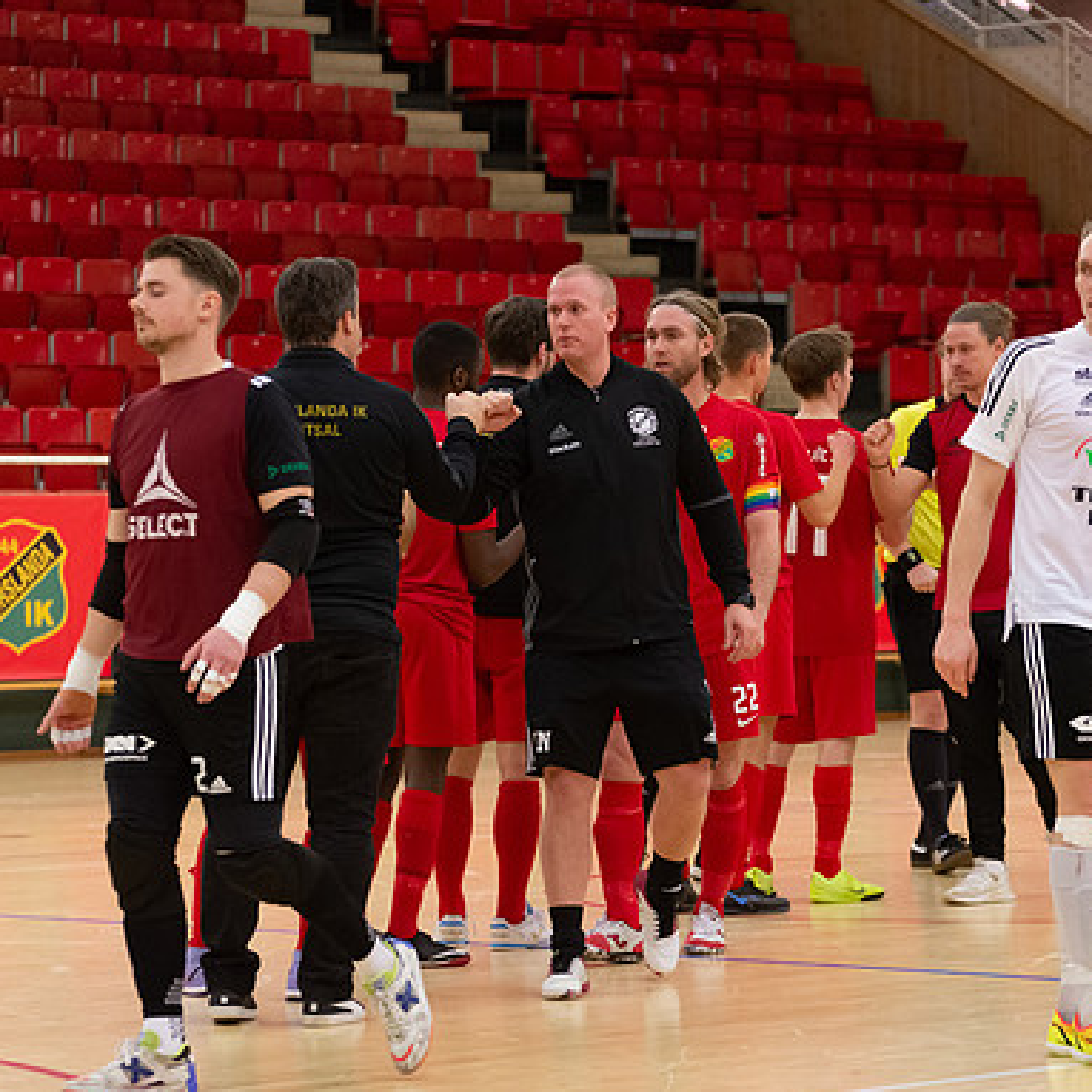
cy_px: 546
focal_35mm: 144
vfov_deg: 12.1
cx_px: 547
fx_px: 5139
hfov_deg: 12.1
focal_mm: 112
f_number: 4.8
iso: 6400
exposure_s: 1/640
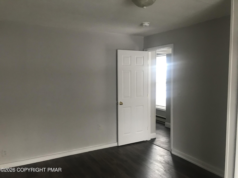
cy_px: 89
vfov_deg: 49.7
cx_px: 119
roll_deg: +0.1
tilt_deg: -4.2
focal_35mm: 28
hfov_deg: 63.4
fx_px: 193
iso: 100
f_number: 1.8
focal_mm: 3.99
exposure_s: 1/13
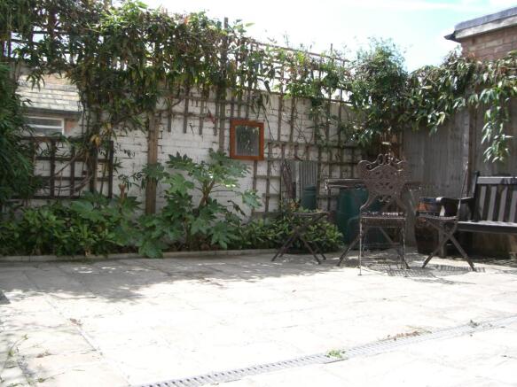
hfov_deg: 49.0
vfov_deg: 37.7
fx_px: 567
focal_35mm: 38
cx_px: 258
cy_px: 194
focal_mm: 6.2
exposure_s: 1/250
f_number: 4.3
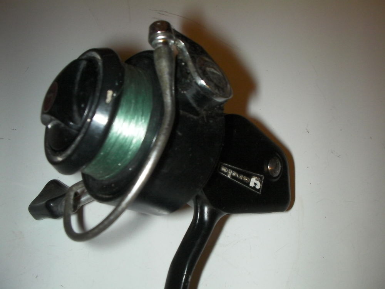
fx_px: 423
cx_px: 192
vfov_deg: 37.7
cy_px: 144
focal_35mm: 38
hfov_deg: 49.0
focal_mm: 6.3
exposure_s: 1/30
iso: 200
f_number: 5.6
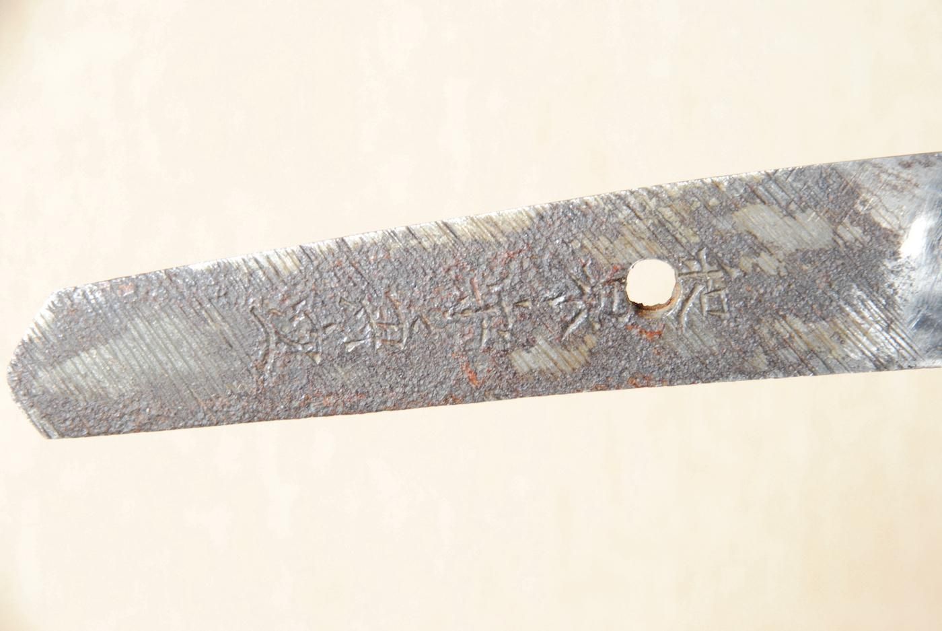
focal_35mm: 202
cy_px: 316
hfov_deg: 10.1
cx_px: 471
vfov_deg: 6.8
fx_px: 5305
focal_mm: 135
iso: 400
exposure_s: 1/2
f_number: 11
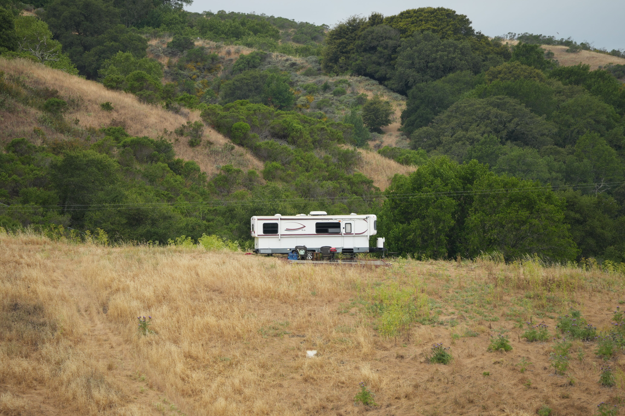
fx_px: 7256
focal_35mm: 418
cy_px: 207
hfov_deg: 4.9
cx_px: 305
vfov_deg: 3.3
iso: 320
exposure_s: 1/640
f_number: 6.3
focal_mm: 400
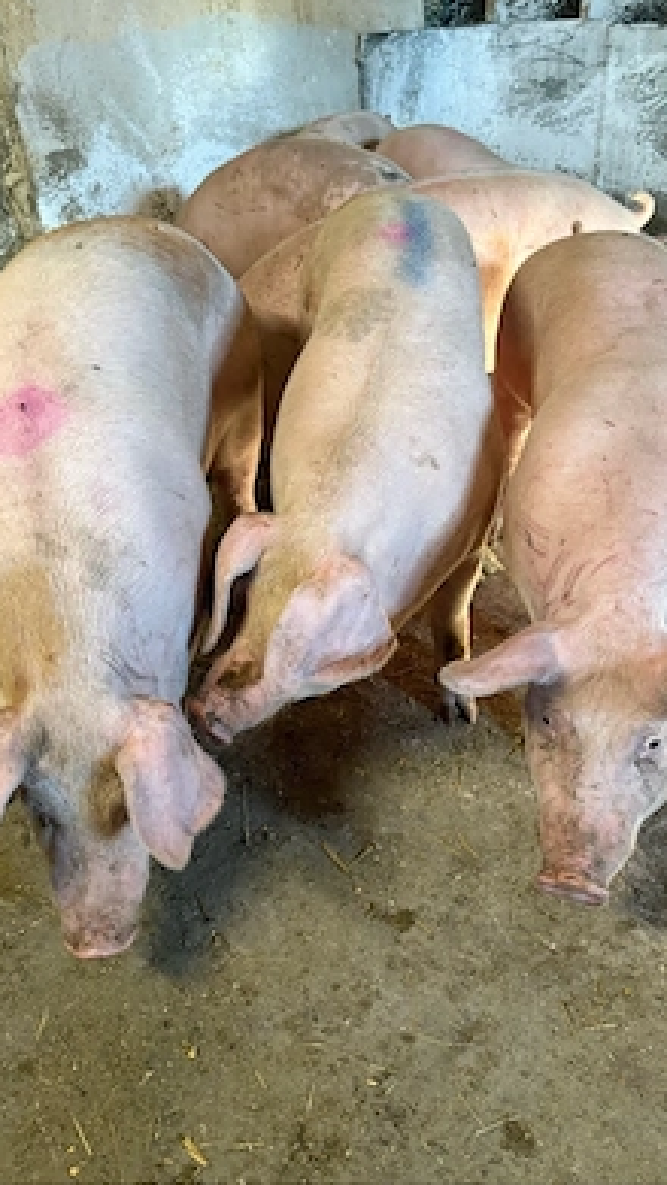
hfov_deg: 40.2
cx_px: 346
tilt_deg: -30.3
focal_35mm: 29
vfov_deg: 66.1
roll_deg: +1.5
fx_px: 912
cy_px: 582
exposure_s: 1/50
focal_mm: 5.96
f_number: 1.6
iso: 250
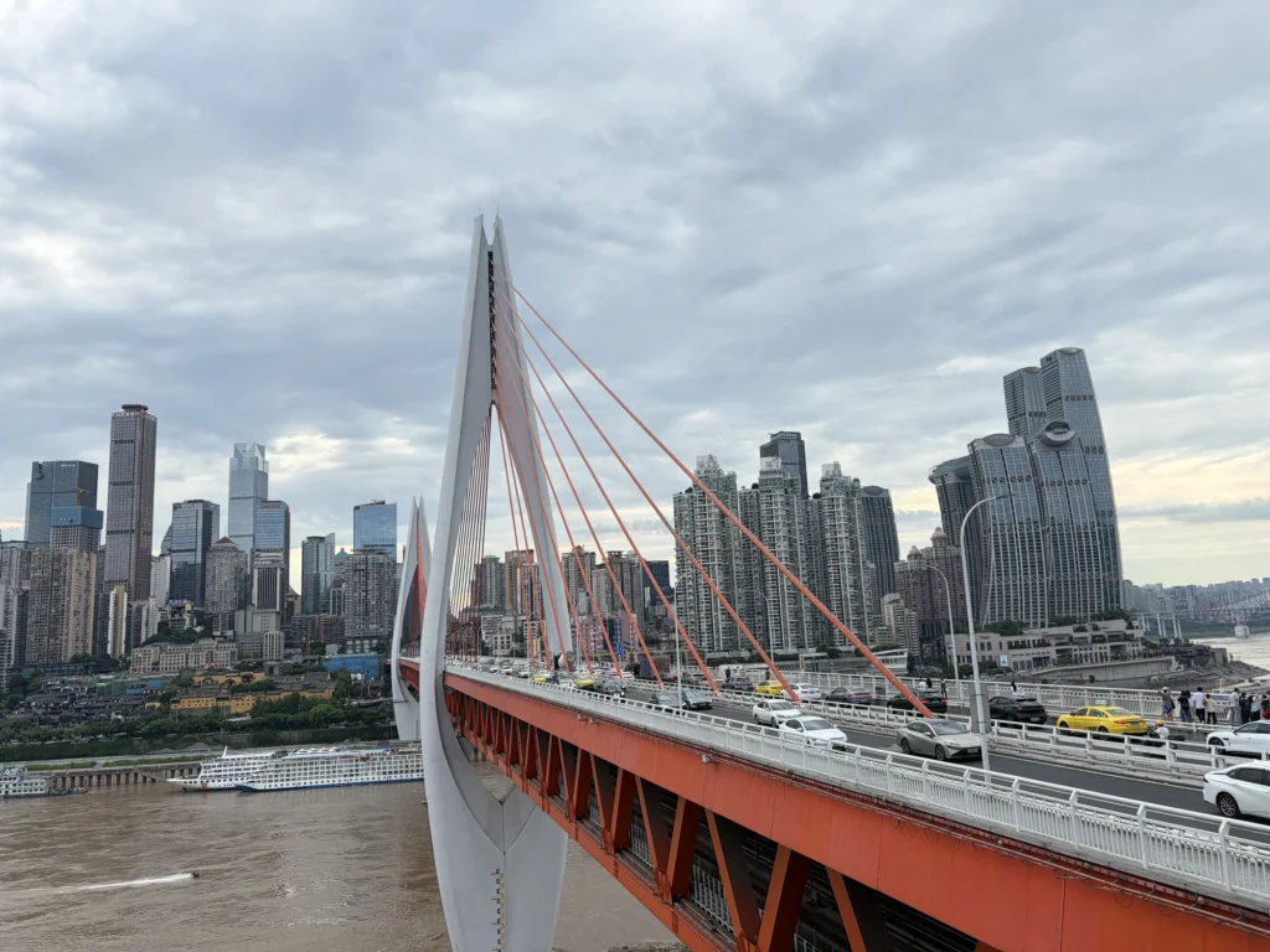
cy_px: 476
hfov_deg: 67.3
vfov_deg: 53.1
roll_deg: +2.2
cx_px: 635
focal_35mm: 26
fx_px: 954
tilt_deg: +10.1
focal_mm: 5.96
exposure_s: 1/850
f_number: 1.6
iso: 50
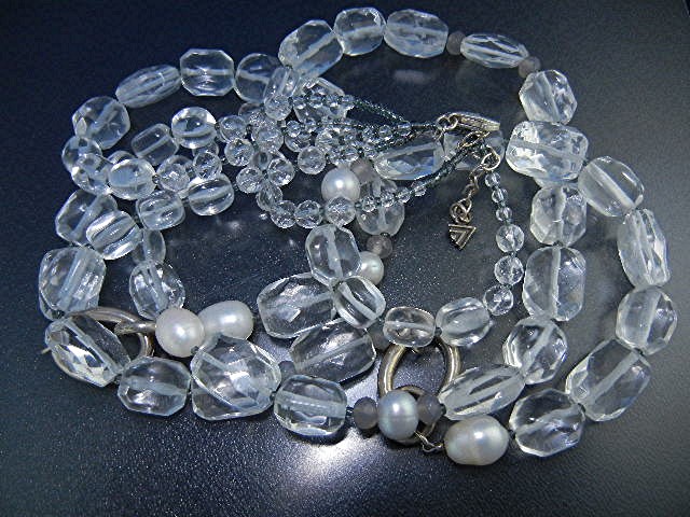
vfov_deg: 46.8
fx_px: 598
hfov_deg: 60.0
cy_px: 258
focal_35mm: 30
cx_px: 345
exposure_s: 1/30
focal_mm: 5.4
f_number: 7
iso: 351
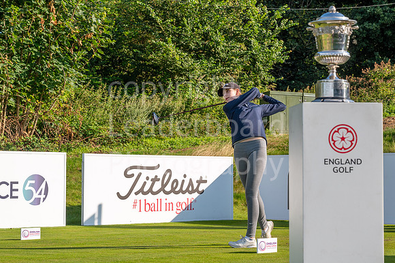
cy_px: 127
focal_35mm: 87
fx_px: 949
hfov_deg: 23.5
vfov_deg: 15.8
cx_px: 206
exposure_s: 1/500
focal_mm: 70
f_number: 6.3
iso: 125
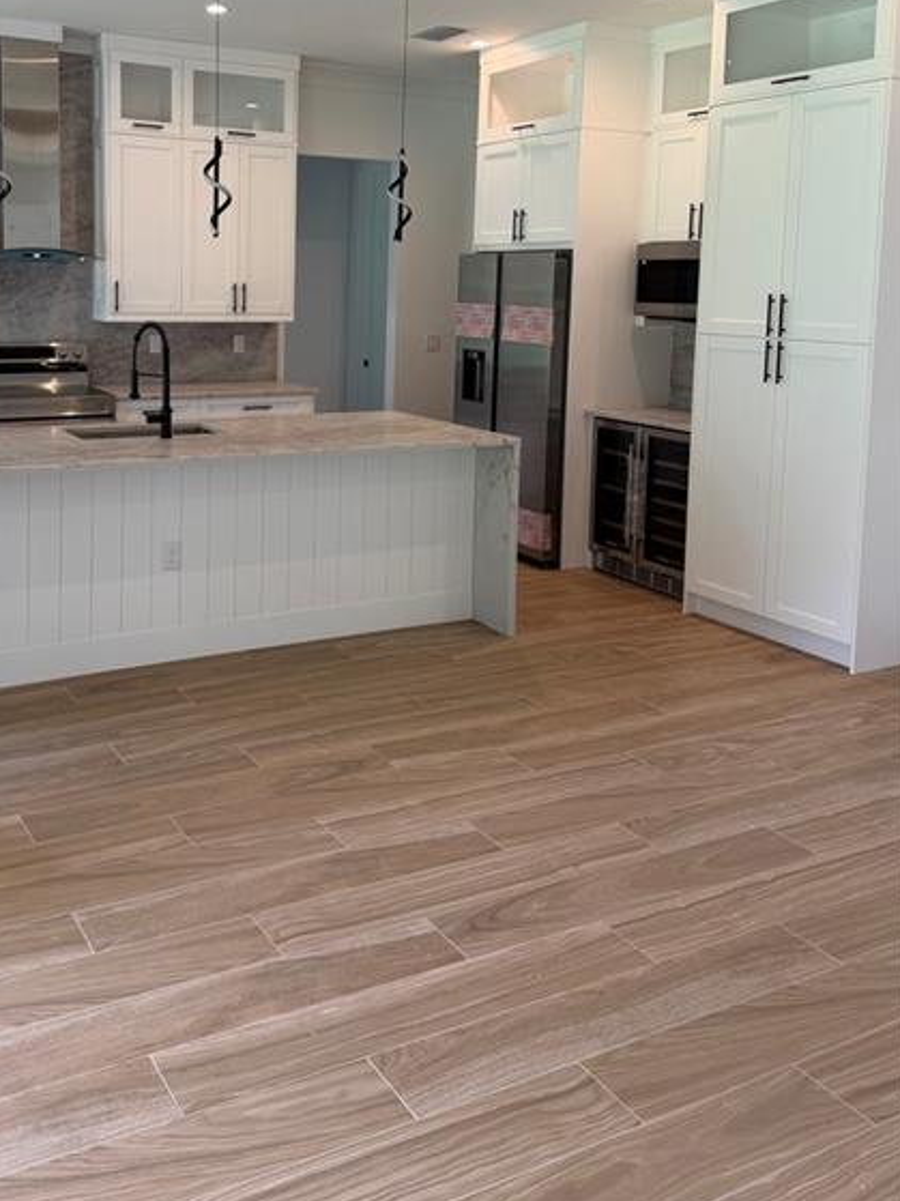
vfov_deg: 54.1
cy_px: 387
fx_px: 1144
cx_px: 290
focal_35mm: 33
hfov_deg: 42.3
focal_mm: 6.76
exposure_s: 1/120
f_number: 1.78
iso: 100
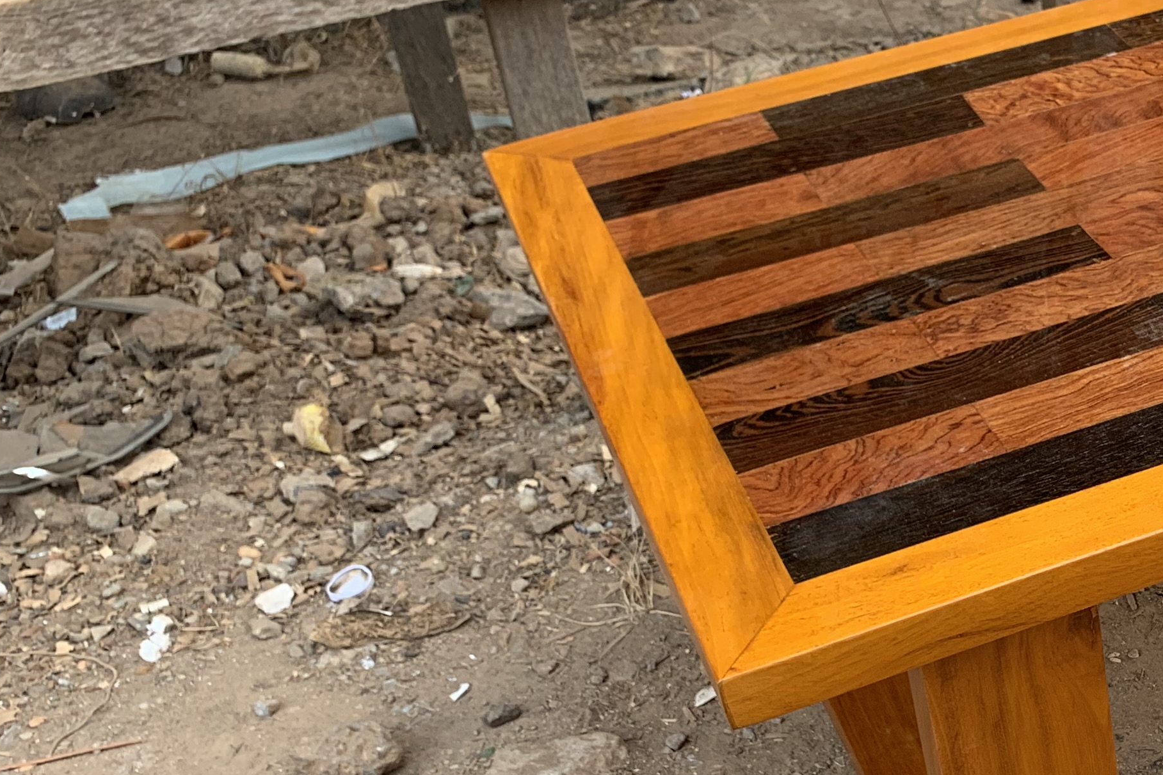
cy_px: 566
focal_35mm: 60
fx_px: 1938
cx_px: 1210
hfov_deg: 30.6
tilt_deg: -37.8
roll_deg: +3.4
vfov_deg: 22.4
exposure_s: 1/121
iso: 50
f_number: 1.8
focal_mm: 4.25
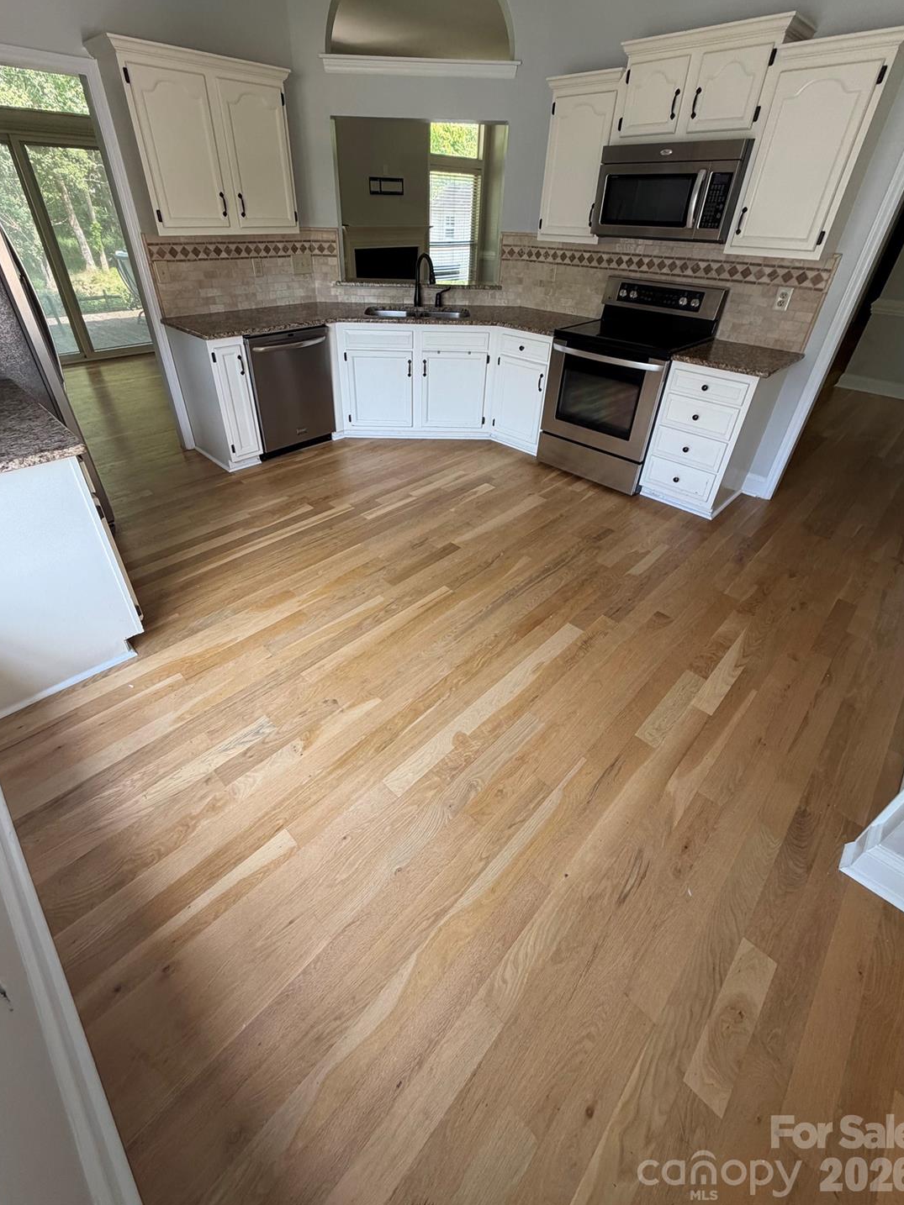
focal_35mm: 15
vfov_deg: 98.0
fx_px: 522
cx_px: 437
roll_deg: -2.0
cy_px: 563
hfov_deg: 81.7
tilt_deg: -35.0
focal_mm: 2.22
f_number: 2.2
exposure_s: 1/121
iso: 200
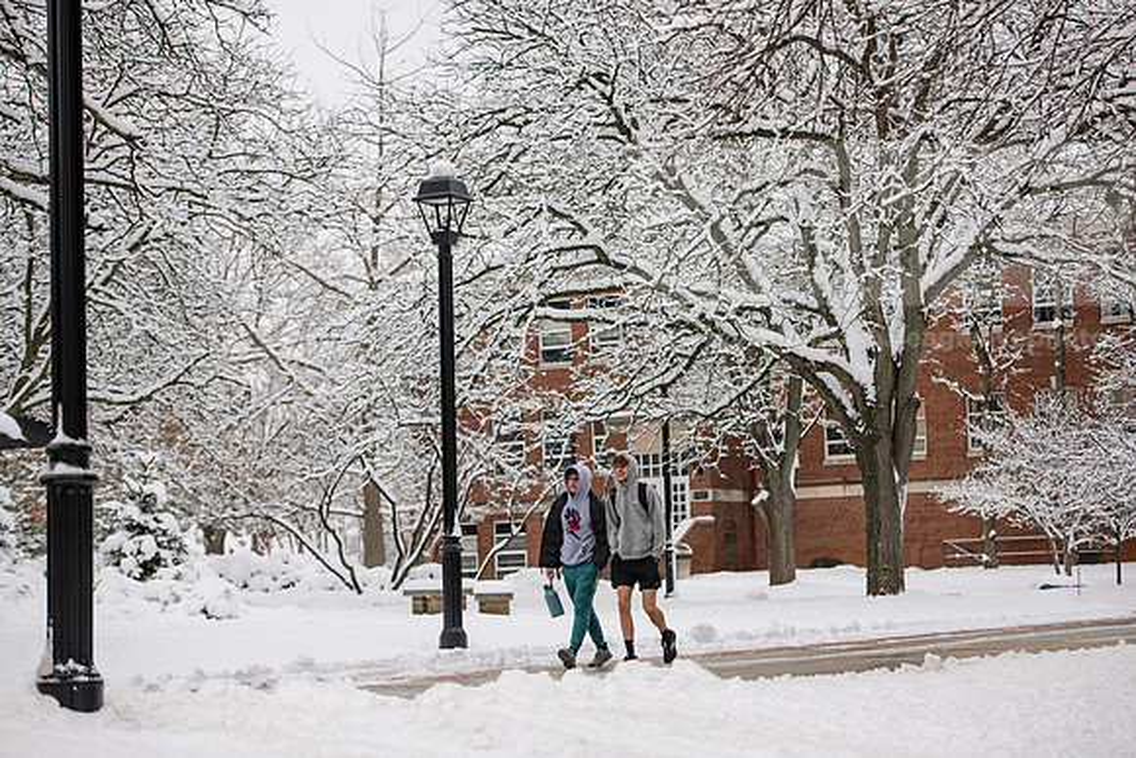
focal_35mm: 90
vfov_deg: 15.2
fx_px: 2841
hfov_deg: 22.6
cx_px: 568
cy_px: 379
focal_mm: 90
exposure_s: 1/640
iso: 80
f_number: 3.5
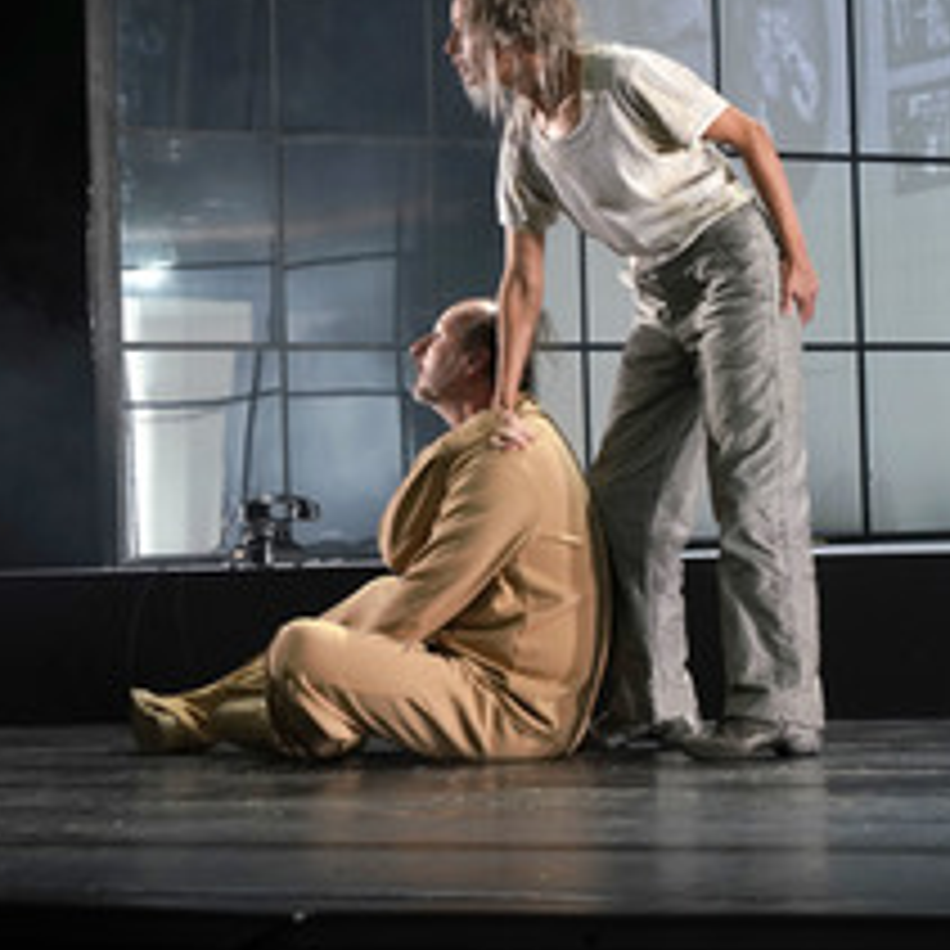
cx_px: 7
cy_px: 297
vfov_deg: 11.9
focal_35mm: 147
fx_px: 4564
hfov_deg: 11.8
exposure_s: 1/160
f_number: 5.6
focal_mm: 81
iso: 1000
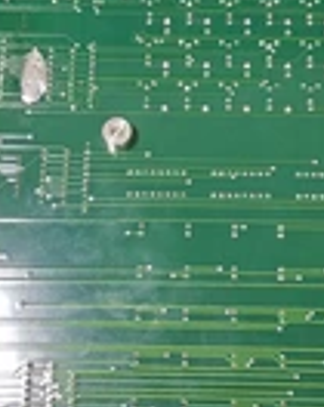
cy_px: 179
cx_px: 194
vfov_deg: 23.0
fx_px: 998
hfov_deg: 18.4
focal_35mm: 83
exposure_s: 1/40
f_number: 1.9
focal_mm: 2.91
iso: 100
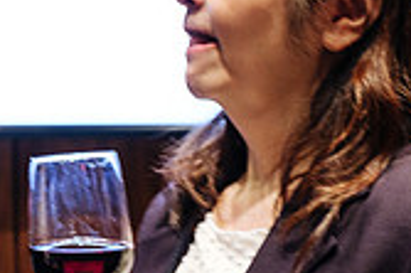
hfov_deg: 11.0
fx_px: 2099
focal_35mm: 184
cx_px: -59
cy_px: 176
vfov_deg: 7.4
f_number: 4
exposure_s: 1/50
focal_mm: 35.3
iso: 640
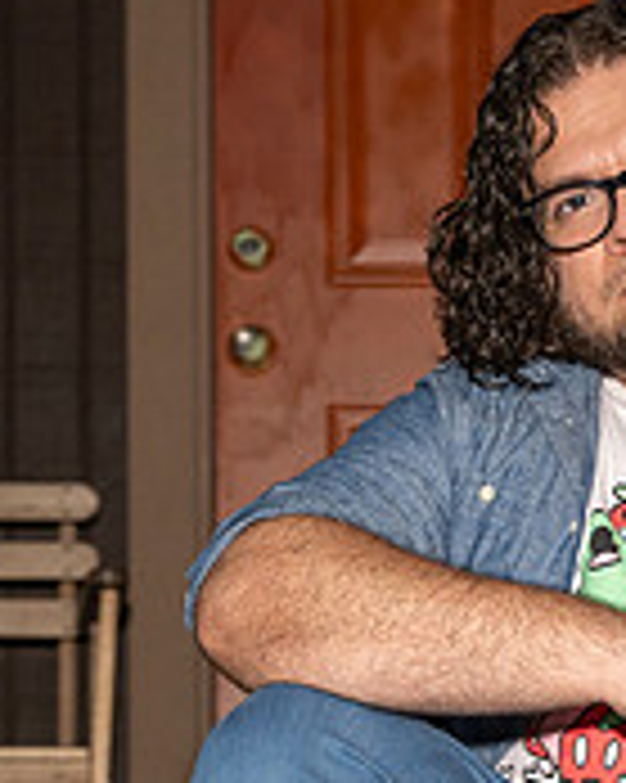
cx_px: 748
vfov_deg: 10.8
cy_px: 805
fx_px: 4103
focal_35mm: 177
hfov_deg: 8.6
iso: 500
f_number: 4
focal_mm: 48
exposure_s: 1/250
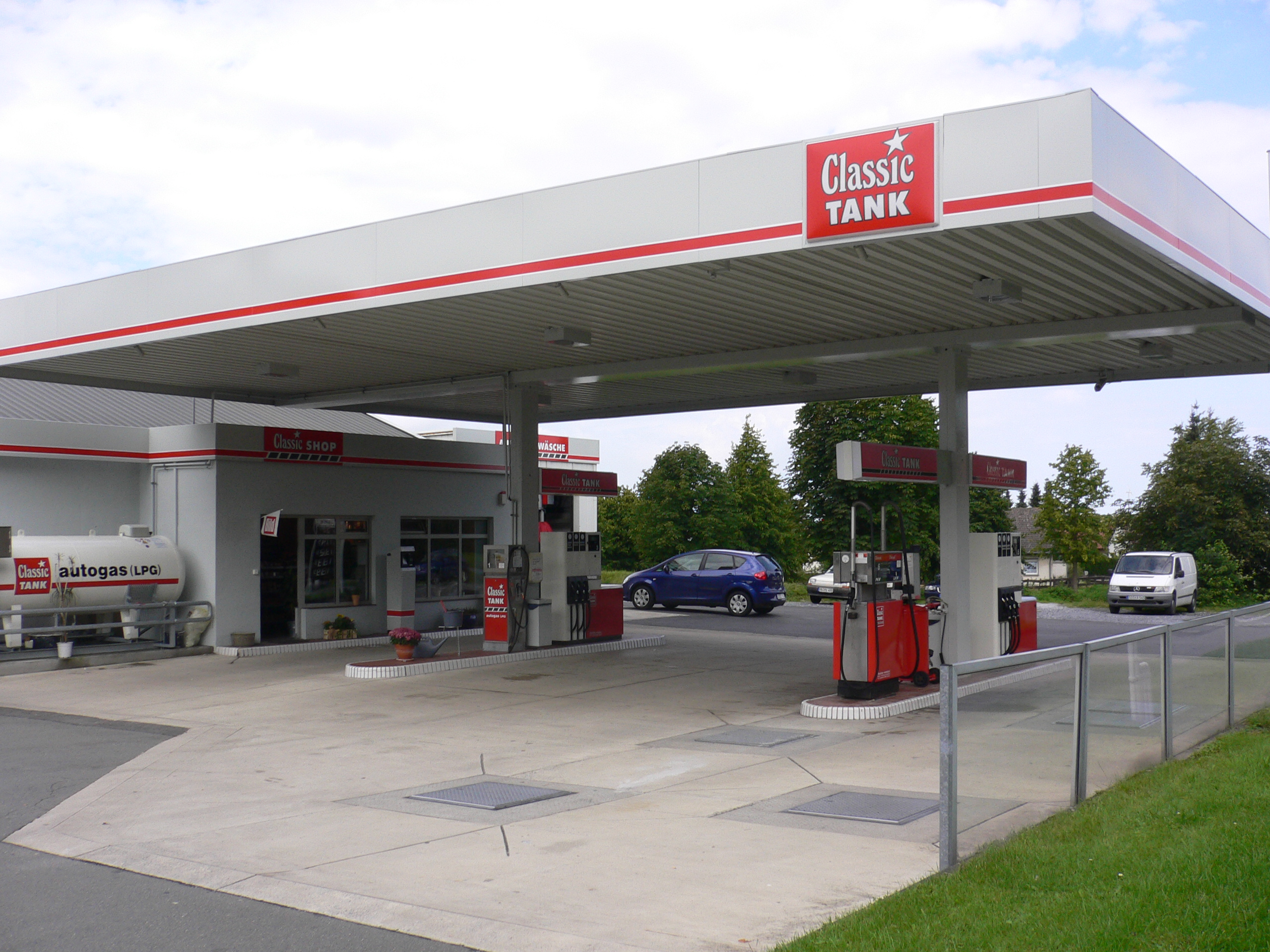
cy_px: 476
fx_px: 1284
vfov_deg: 40.7
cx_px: 635
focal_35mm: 35
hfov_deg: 52.6
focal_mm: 5.8
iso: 80
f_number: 5.6
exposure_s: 1/200
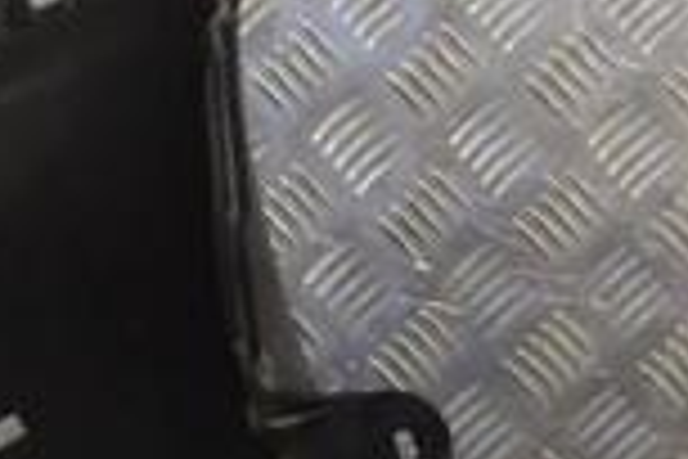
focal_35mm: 141
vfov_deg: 9.5
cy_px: 680
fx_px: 2694
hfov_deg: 13.9
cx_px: -261
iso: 3200
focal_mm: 24
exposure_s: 1/250
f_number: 8
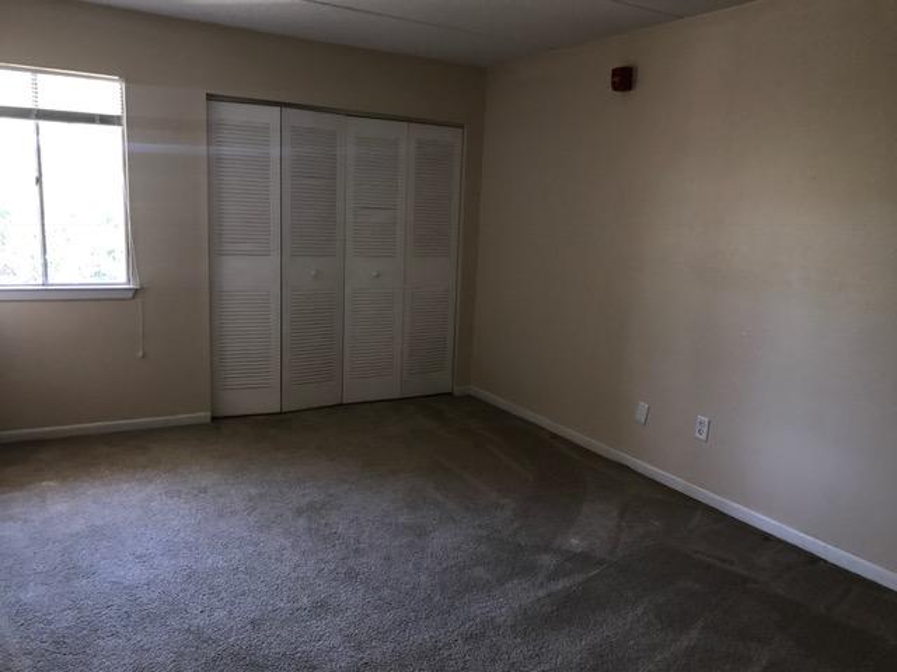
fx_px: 726
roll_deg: -2.2
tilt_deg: -10.6
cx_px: 448
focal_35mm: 28
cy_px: 336
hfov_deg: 63.4
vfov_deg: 49.7
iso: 32
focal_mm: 3.99
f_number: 1.8
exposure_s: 1/30
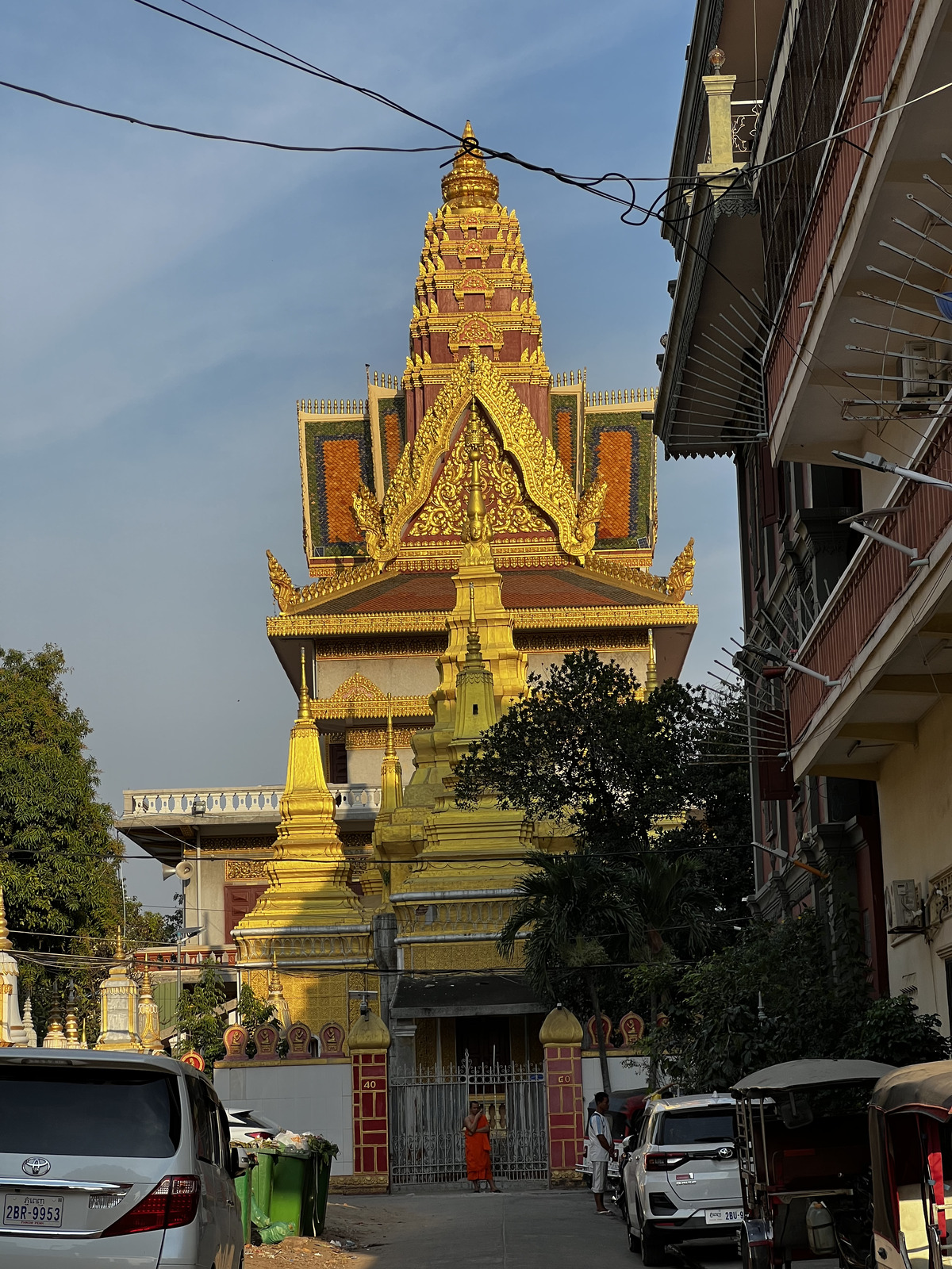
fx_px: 2824
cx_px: 476
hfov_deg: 19.1
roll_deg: +2.0
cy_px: 634
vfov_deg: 25.3
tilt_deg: +9.9
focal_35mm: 77
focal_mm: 9
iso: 32
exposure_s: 1/657
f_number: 2.8
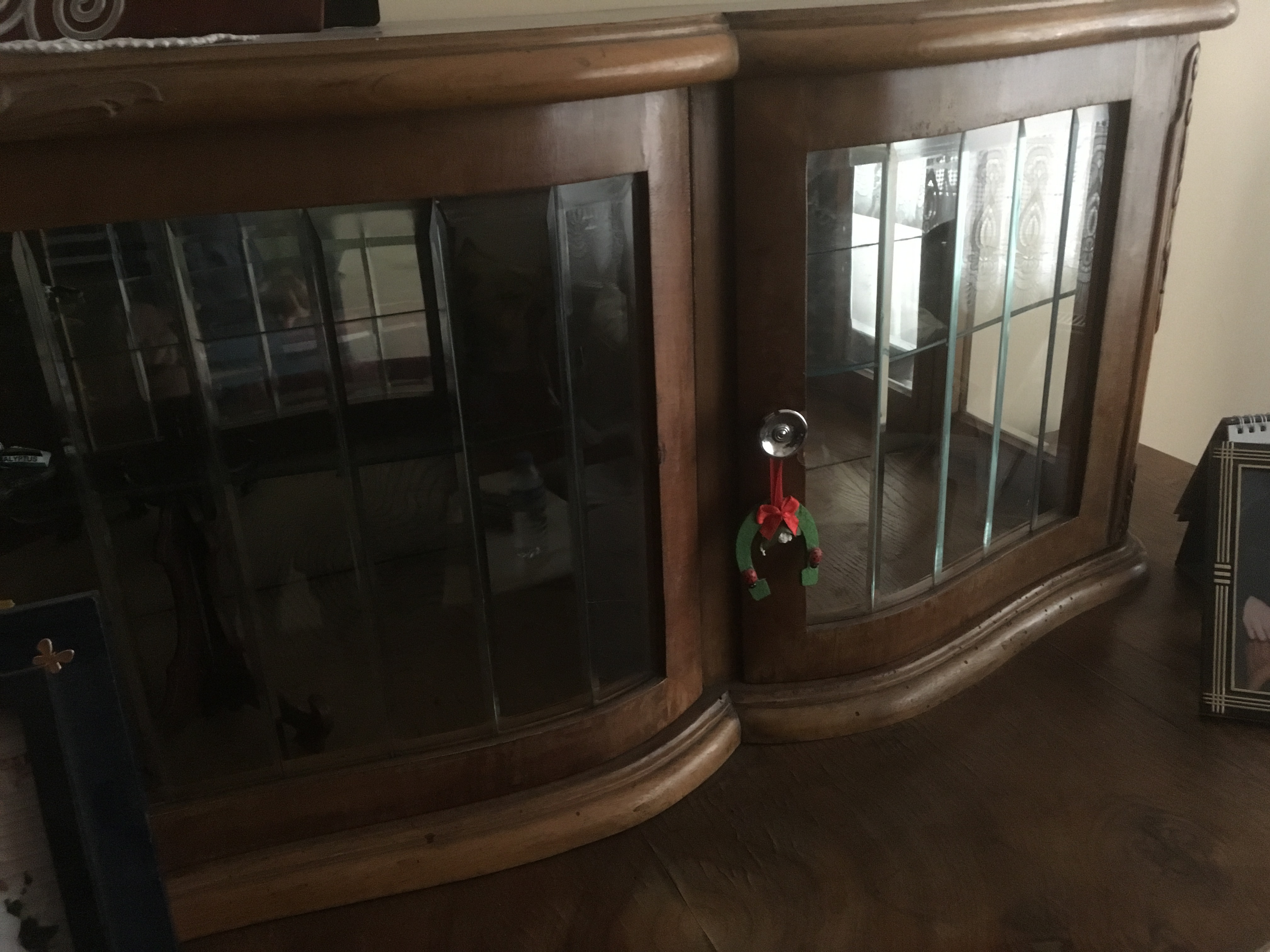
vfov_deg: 48.2
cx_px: 635
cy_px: 476
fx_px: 1064
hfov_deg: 61.7
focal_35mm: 29
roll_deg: +3.7
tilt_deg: -24.4
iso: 500
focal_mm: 4.15
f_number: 2.2
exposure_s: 1/17
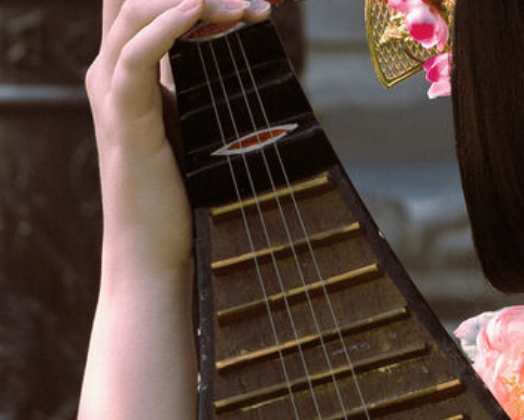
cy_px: 414
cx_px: 767
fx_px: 5586
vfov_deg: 4.3
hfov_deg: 5.3
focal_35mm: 360
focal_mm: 75
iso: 100
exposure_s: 1/320
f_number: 6.3
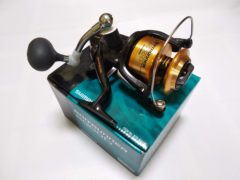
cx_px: 120
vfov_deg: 53.1
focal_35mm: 26
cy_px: 90
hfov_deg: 67.3
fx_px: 180
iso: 800
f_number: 2.2
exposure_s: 1/33
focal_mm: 3.81
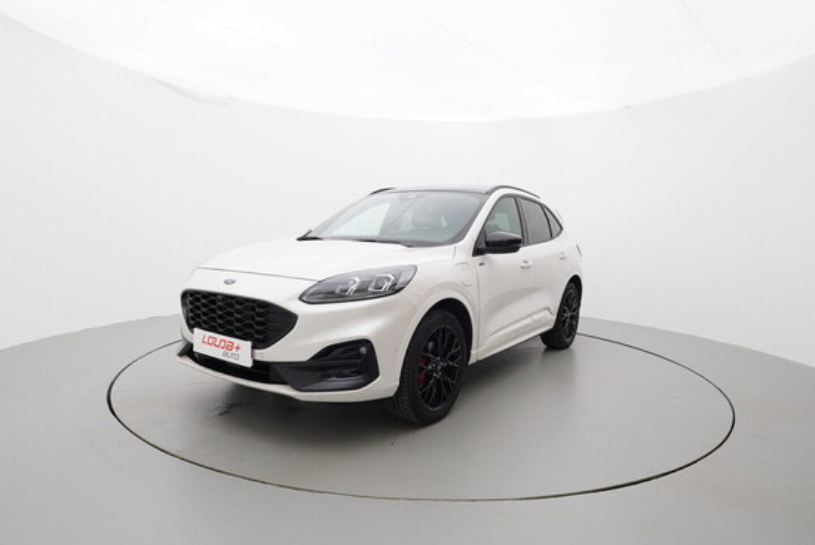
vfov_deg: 56.2
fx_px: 510
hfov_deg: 77.3
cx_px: 408
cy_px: 272
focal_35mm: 22
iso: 200
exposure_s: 1/80
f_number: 5.6
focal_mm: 15
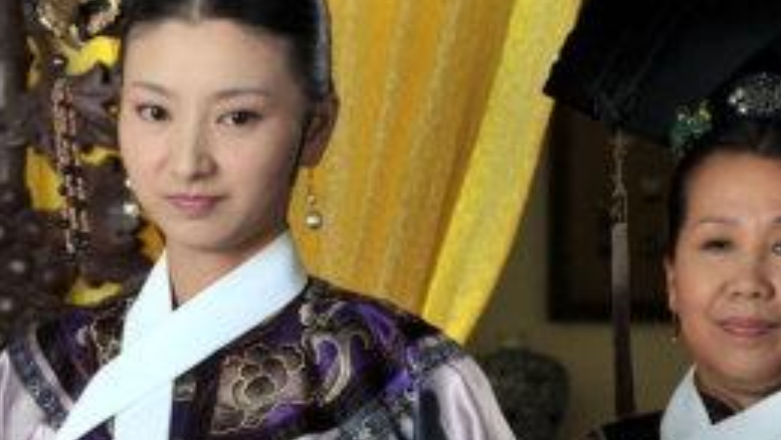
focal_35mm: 134
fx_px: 2776
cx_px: 148
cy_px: 378
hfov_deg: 15.9
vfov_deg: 9.0
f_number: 4
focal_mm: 48
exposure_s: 1/200
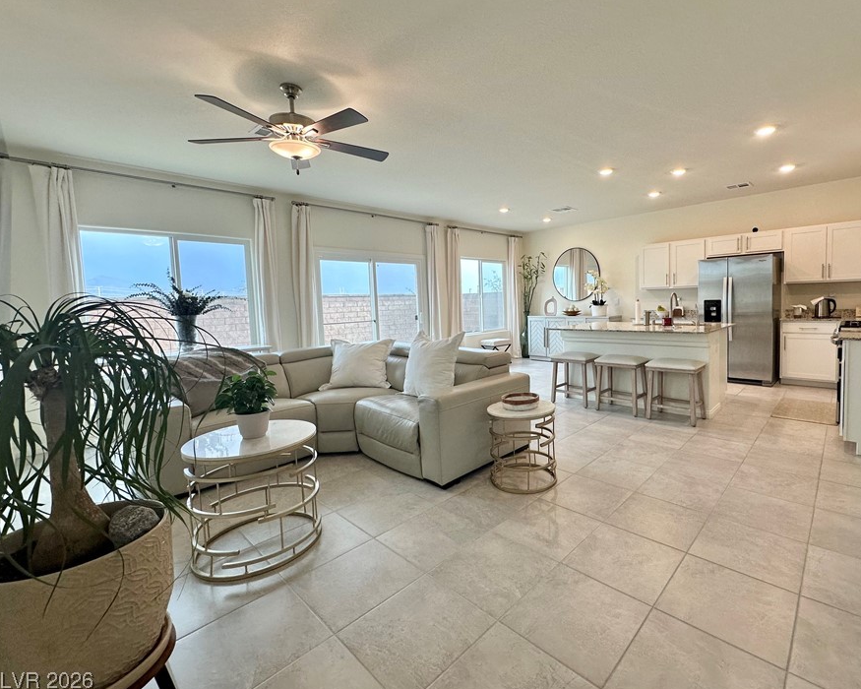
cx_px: 498
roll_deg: +1.7
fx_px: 408
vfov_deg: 80.3
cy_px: 325
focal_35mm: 16
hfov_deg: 92.4
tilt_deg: -3.1
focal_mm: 2.22
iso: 125
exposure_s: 1/120
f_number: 2.2
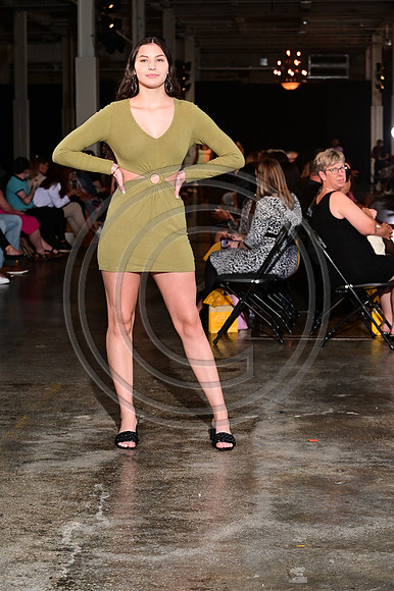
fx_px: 1150
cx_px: 197
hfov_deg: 19.4
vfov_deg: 28.9
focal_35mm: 70
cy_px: 296
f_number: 6.3
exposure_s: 1/125
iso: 1000
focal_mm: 70
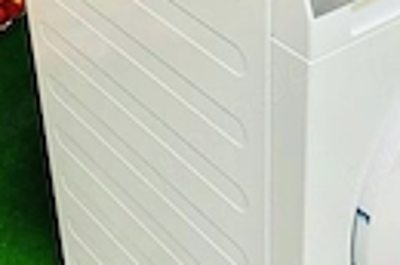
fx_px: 853
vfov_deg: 16.8
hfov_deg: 25.8
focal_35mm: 77
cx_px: 332
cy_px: -65
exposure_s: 1/50
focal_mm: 5.23
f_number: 1.8
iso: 160
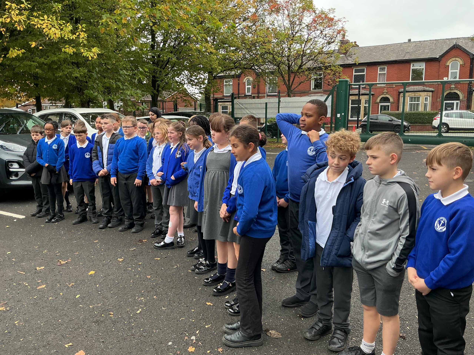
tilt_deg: -7.9
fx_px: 397
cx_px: 237
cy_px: 178
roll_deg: +0.2
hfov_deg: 61.7
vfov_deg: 48.2
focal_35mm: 29
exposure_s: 1/120
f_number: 1.8
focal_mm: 3
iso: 20
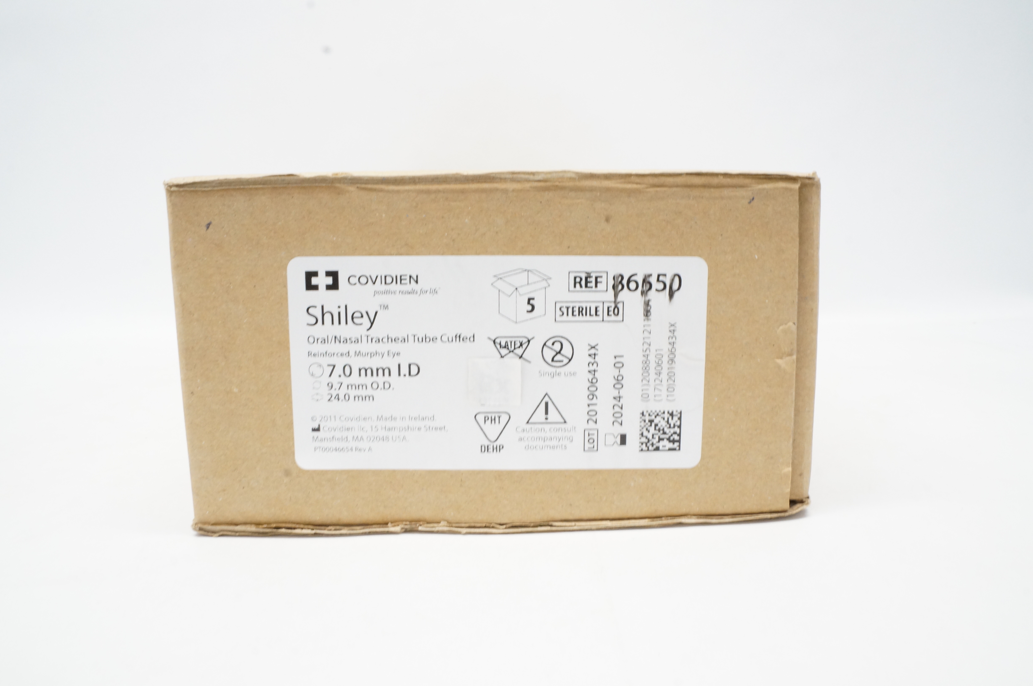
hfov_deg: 67.4
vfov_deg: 47.8
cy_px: 343
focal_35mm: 27
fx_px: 774
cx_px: 516
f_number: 16
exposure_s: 1/13
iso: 1600
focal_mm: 18
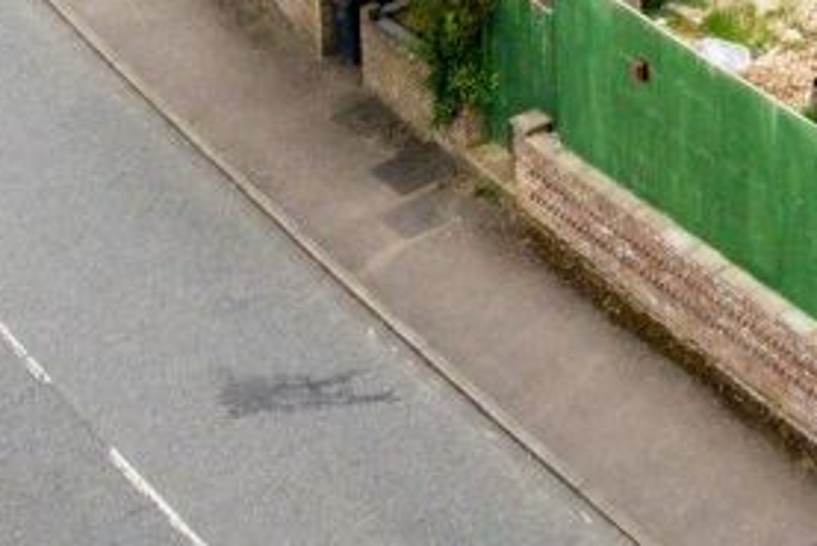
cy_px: -1083
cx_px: 1289
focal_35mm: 143
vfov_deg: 8.2
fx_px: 3247
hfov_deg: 13.4
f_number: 2.8
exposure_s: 1/2000
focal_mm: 8.38
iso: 100
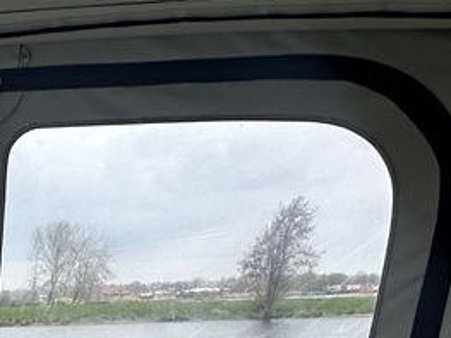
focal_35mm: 64
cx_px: -206
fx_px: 833
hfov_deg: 24.4
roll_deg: +2.0
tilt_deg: -20.7
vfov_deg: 18.0
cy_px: 616
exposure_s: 1/452
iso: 40
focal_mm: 2.22
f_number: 2.2
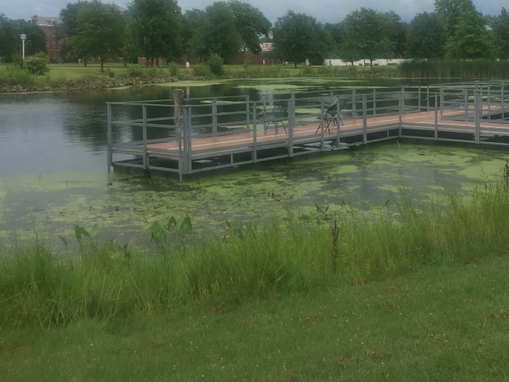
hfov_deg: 40.6
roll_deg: +0.9
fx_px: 676
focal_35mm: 46
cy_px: 87
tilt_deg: -2.9
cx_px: 349
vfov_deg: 30.9
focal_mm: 4.15
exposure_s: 1/430
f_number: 2.2
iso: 25
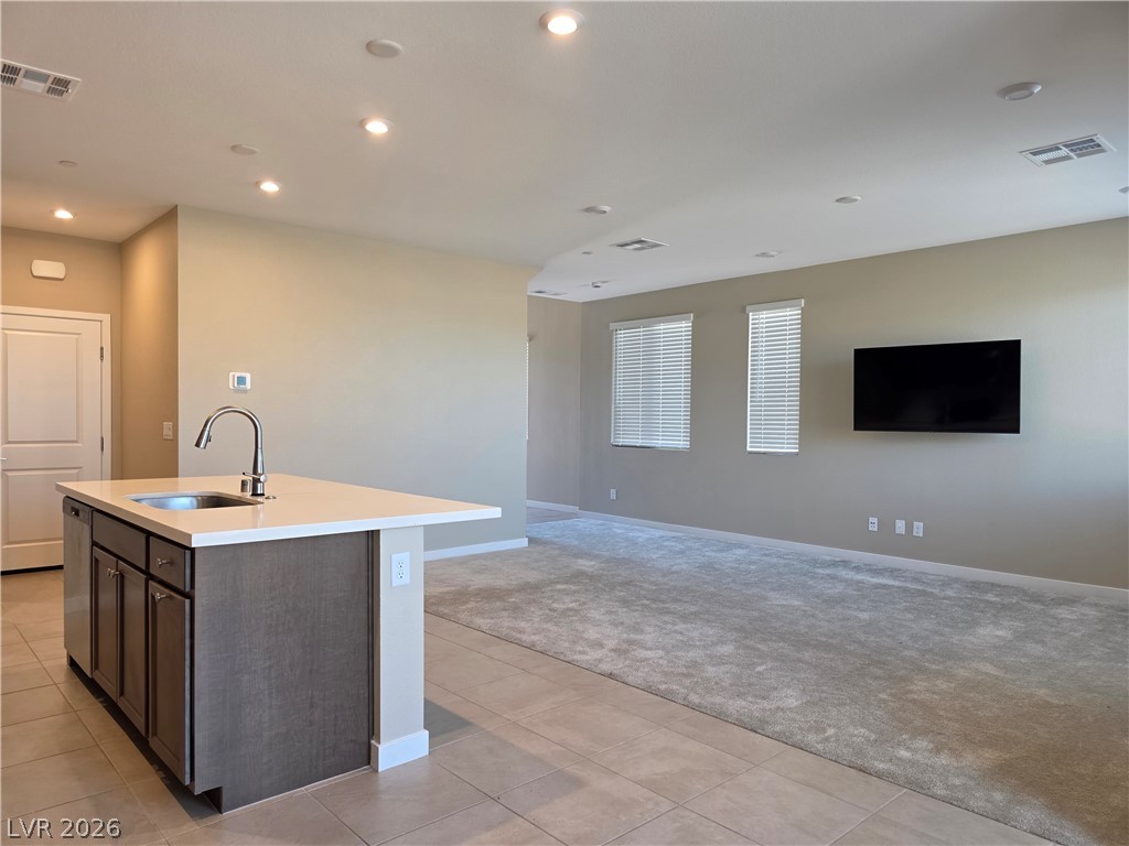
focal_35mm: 23
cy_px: 423
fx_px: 750
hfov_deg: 73.9
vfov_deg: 58.9
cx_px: 564
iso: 125
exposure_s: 1/120
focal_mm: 6.3
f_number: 1.7
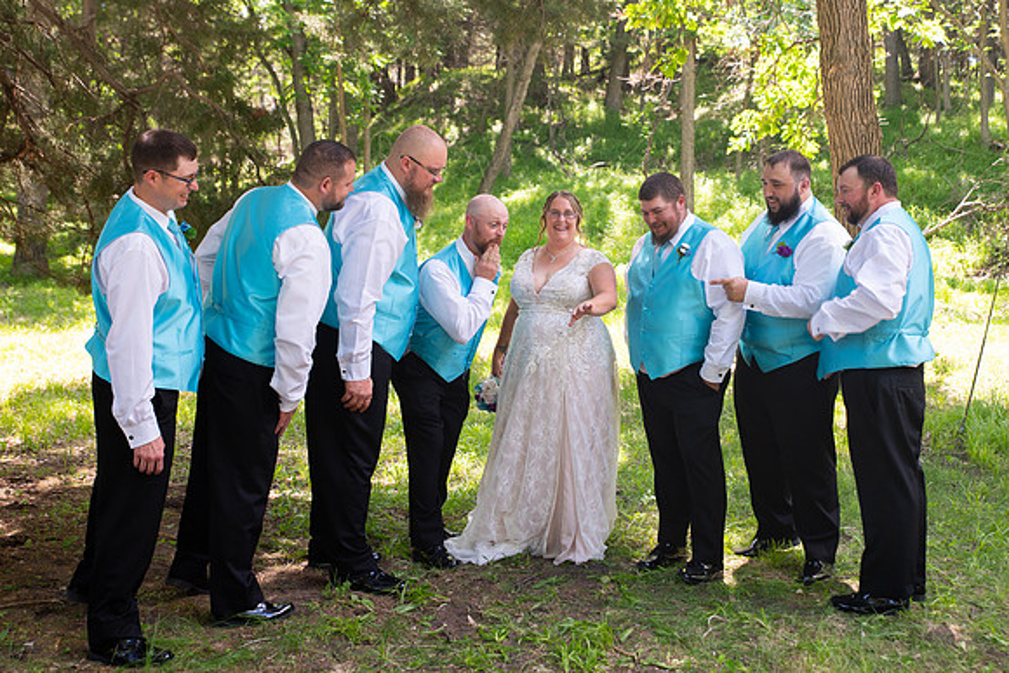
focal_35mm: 42
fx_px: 1168
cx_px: 553
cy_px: 304
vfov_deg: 32.1
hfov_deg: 46.7
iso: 250
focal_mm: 38
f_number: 5
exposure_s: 1/125
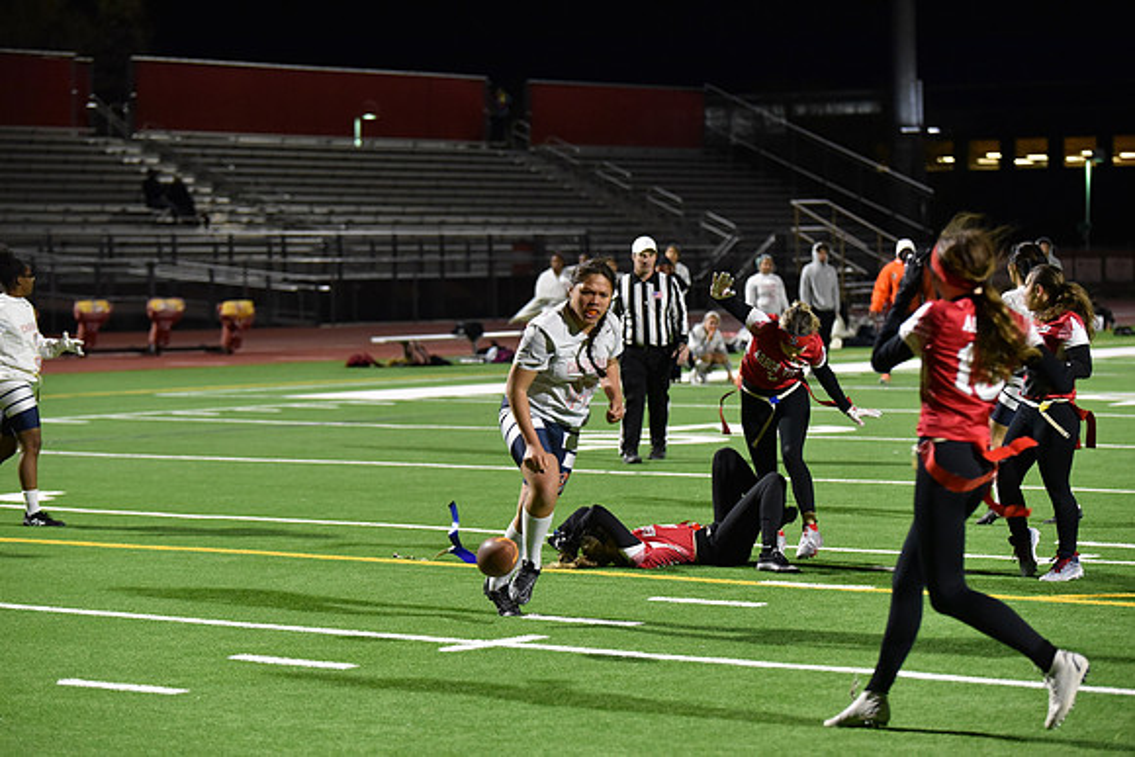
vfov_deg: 12.5
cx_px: 568
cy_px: 378
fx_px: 3469
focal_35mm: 110
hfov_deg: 18.6
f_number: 2.8
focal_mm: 110
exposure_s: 1/640
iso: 5000
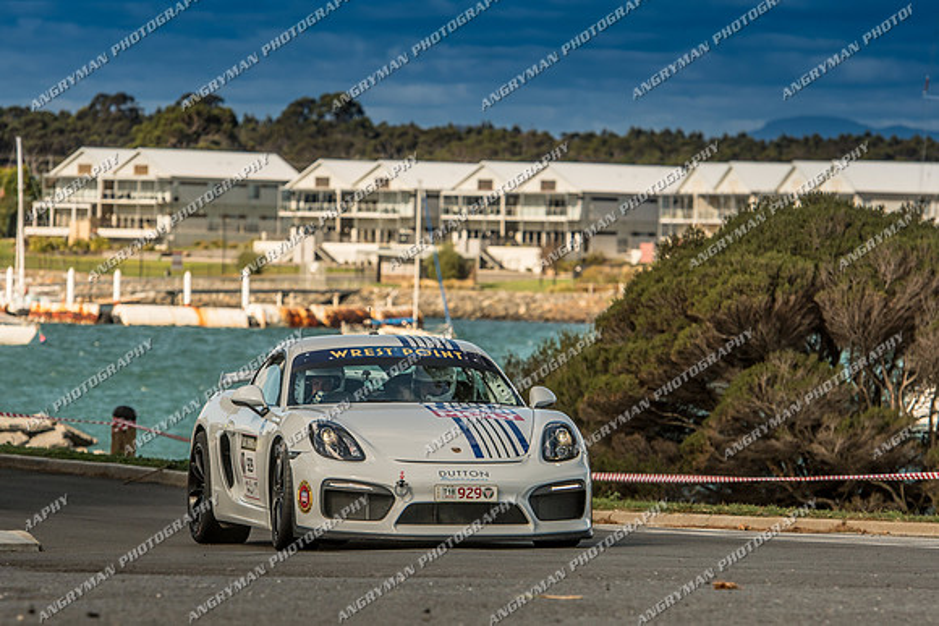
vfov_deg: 5.7
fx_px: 6311
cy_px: 333
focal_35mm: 242
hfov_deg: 8.5
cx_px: 434
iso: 160
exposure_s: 1/3200
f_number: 4
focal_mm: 150
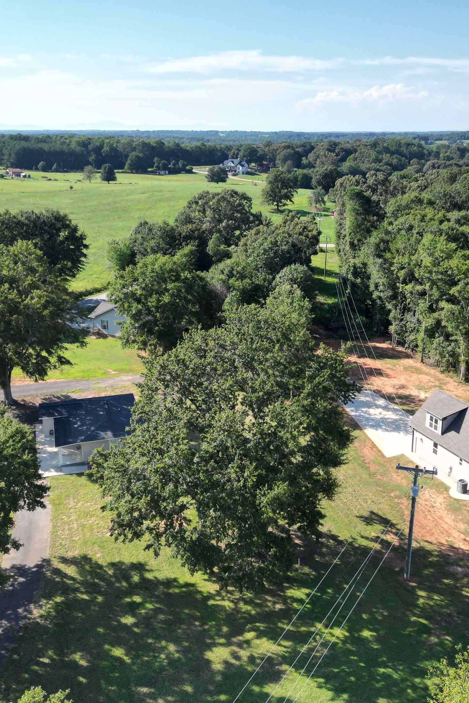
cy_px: 349
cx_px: 256
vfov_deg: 55.8
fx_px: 664
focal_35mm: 34
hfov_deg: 38.9
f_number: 1.7
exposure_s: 1/2000
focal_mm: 6.72
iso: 100
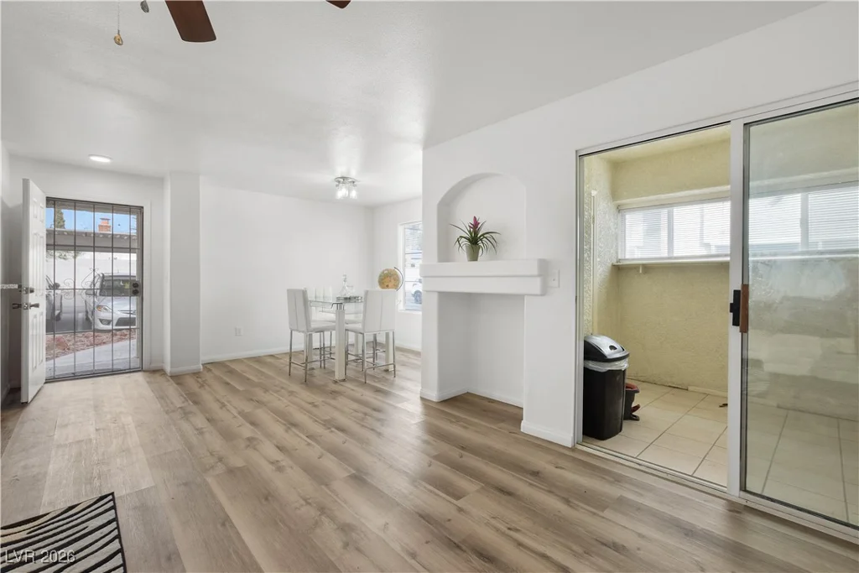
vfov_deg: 77.3
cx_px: 430
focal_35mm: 15
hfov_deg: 100.4
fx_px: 358
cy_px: 286
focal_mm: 10
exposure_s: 1/6
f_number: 8
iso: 400
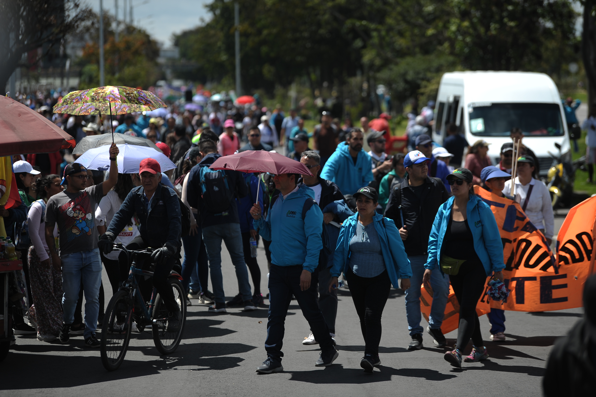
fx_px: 2234
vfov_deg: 10.1
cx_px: 298
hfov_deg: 15.2
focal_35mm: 135
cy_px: 198
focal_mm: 135
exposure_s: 1/2000
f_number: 2.8
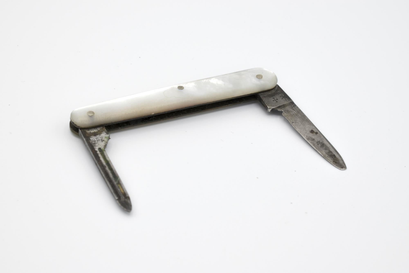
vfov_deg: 16.6
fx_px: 937
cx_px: 204
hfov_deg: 24.6
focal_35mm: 82
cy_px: 136
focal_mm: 55
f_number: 16
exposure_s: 1/60
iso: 200
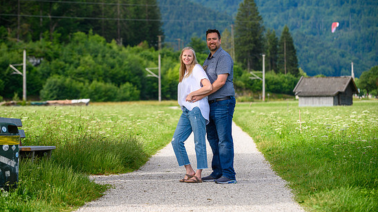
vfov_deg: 10.4
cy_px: 86
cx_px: 184
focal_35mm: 116
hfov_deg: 18.5
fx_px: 1162
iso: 125
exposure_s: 1/1000
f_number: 4
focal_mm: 105
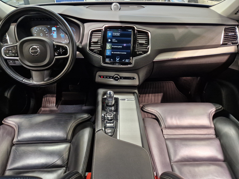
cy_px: 87
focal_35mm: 24
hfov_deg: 71.6
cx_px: 116
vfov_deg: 56.8
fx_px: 166
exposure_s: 1/100
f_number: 1.8
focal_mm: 5.4
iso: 500
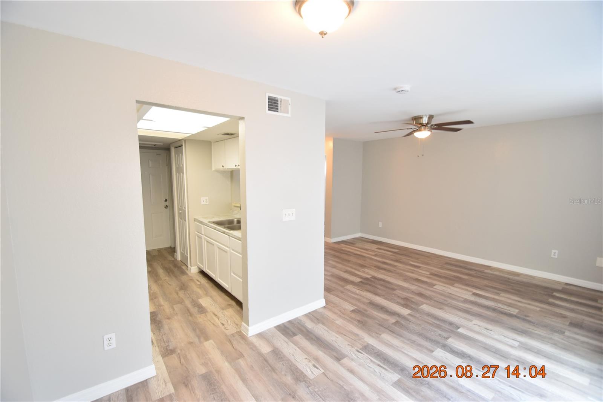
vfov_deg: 77.3
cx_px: 302
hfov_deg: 100.4
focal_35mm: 15
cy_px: 201
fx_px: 251
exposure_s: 1/60
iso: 720
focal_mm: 10
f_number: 4
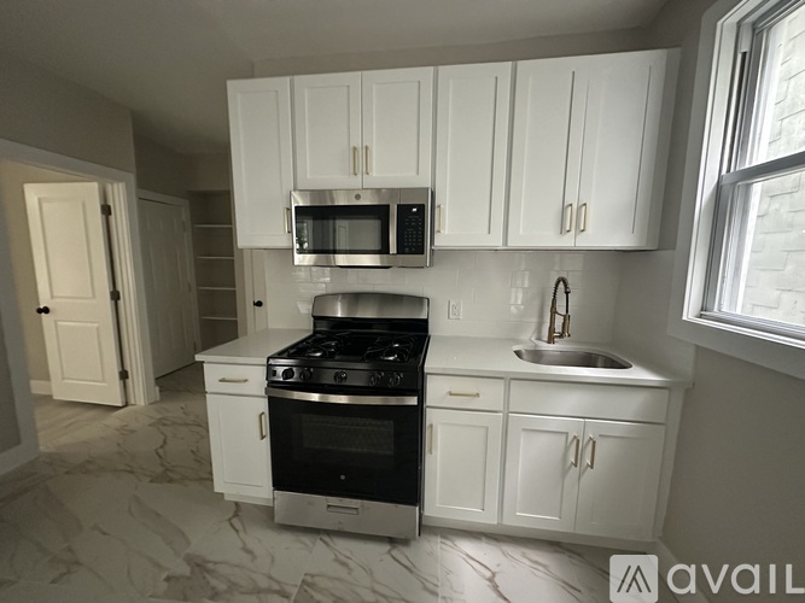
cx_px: 402
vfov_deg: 85.7
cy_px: 302
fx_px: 326
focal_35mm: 14
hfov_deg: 102.1
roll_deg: -1.4
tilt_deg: -7.5
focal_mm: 2.22
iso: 1250
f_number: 2.2
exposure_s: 1/60
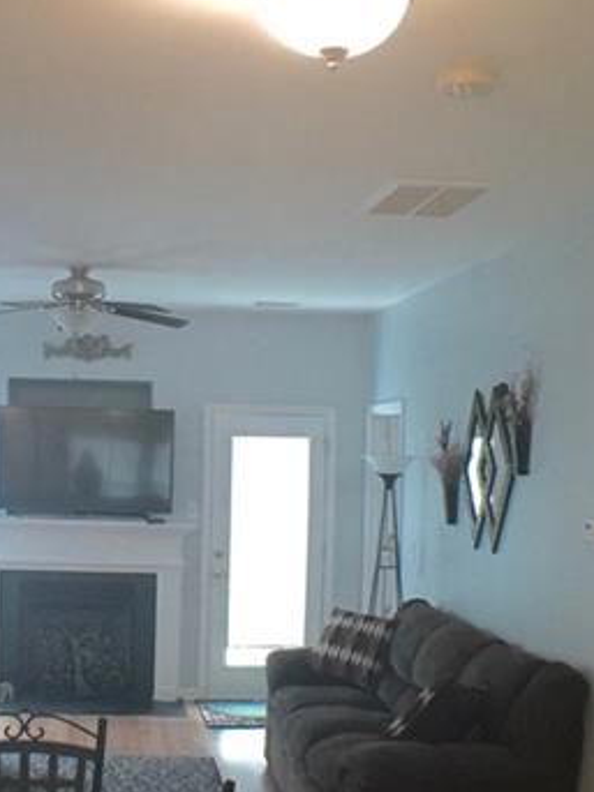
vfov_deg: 29.7
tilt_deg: -1.2
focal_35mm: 65
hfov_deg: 22.2
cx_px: 102
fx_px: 1488
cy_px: 480
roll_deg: -1.1
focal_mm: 4.15
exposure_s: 1/15
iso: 100
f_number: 2.2
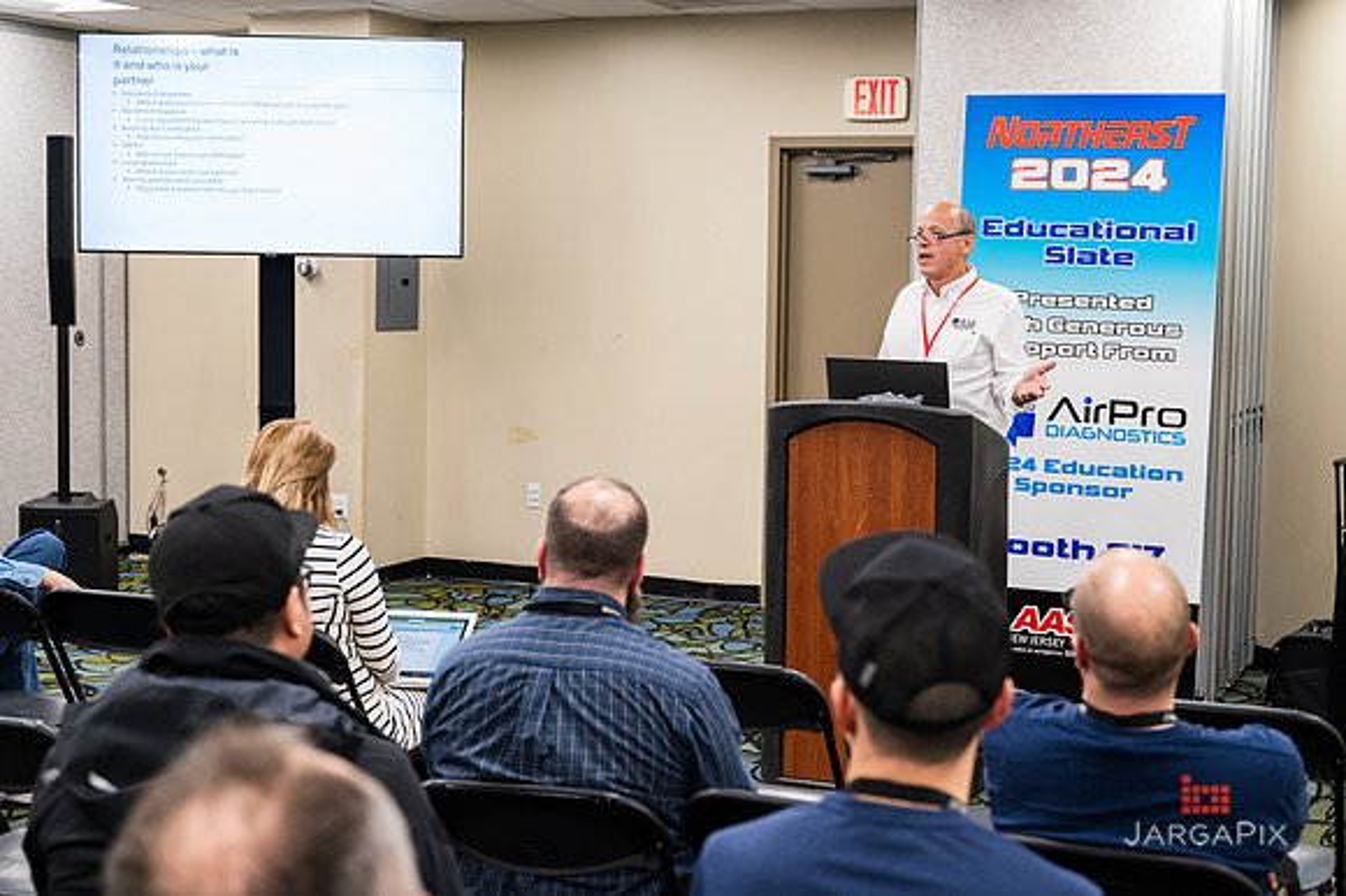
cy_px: 416
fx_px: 2083
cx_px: 673
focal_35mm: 56
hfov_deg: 35.8
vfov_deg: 24.3
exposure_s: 1/200
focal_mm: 51
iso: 2000
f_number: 4
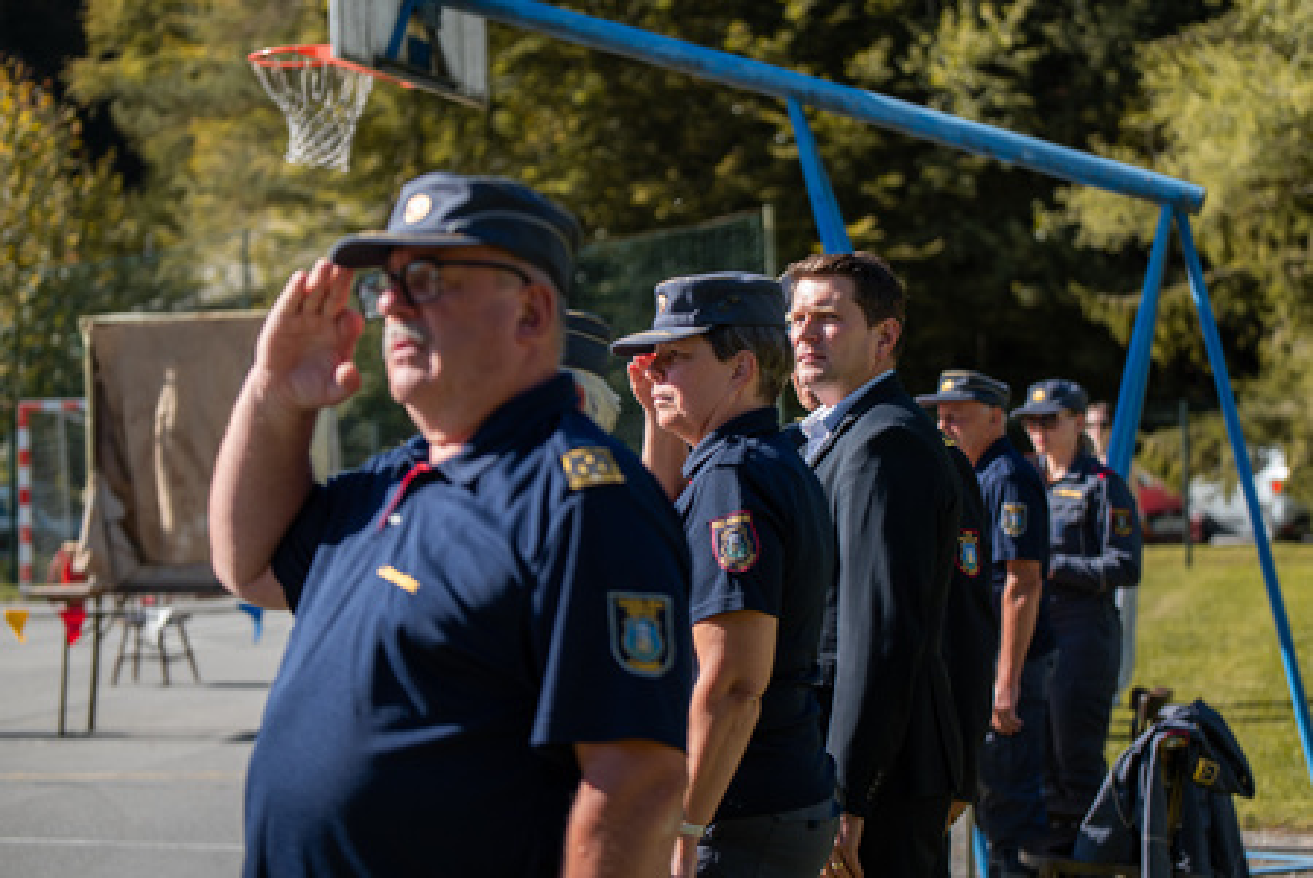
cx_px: 759
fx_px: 3182
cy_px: 331
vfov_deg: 15.7
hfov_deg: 23.3
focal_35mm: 87
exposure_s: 1/1250
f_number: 2.8
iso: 100
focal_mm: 70
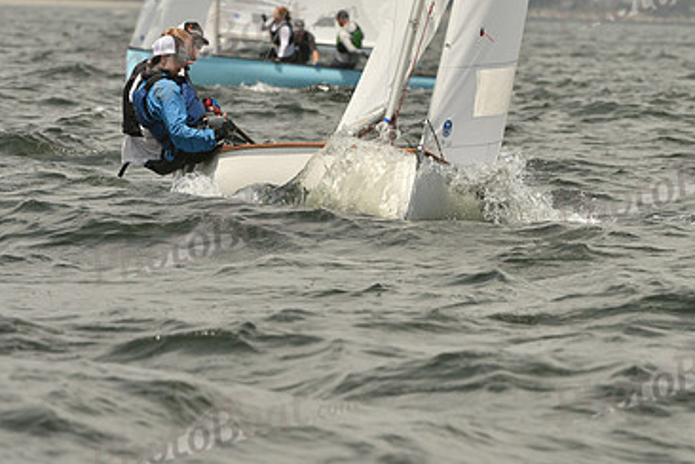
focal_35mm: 555
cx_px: 458
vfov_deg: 2.5
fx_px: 10714
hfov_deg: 3.7
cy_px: 111
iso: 320
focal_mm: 350
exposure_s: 1/1250
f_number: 9
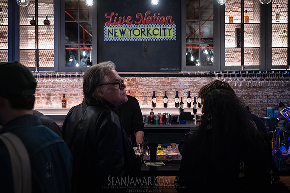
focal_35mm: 36
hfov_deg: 53.3
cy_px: 96
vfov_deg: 36.9
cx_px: 145
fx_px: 289
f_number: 2.8
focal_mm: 35
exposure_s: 1/250
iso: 16000
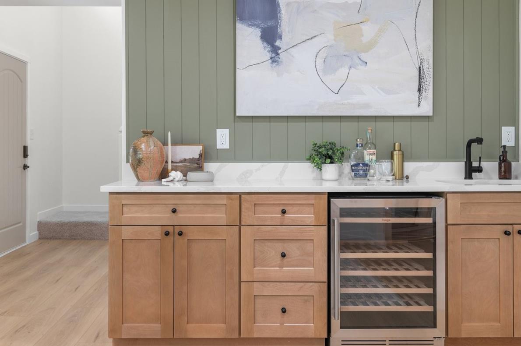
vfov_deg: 34.1
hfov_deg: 49.6
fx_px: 564
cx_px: 238
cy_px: 149
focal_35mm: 39
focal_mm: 29
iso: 400
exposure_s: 1/6
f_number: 8
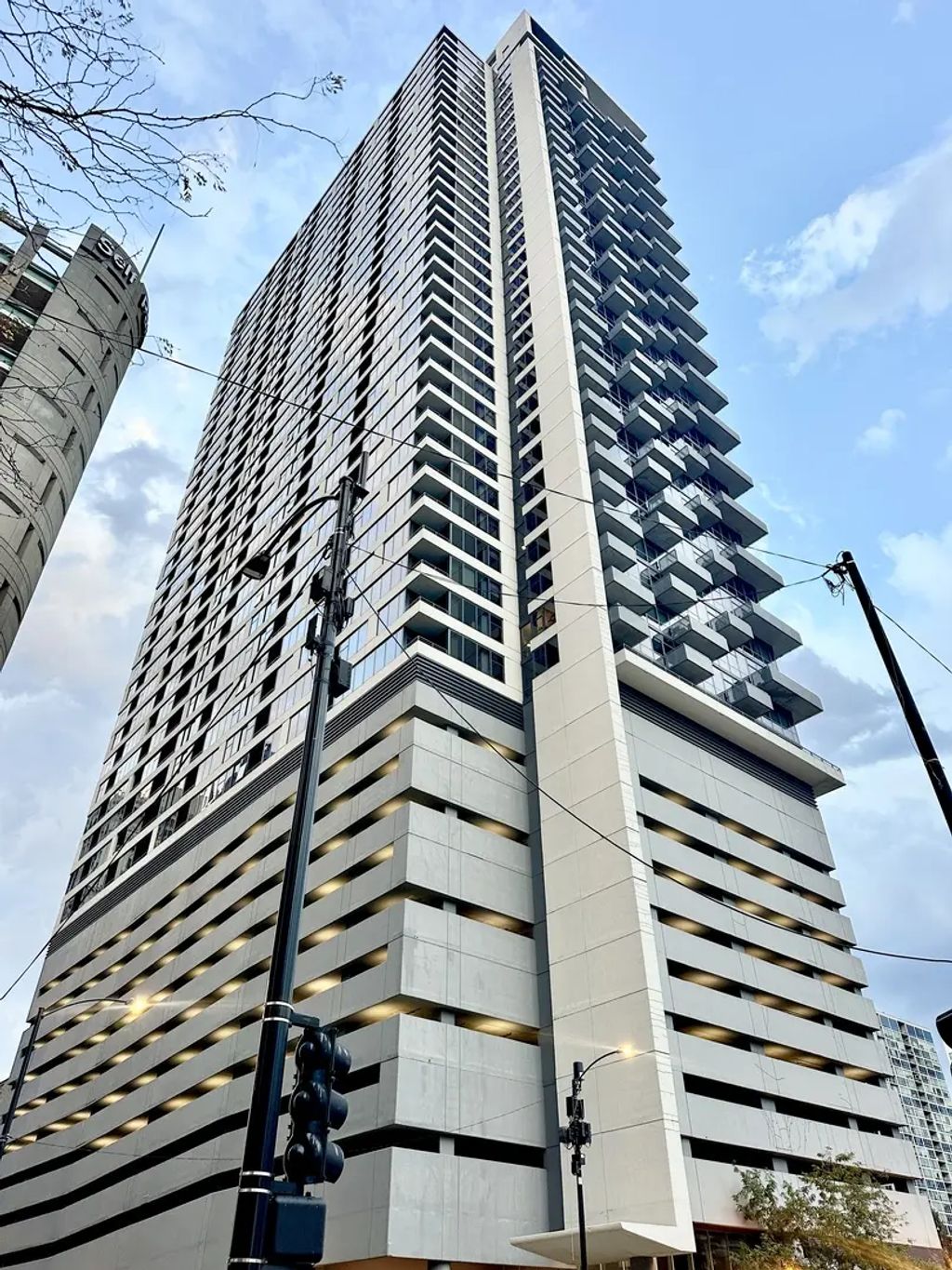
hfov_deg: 56.8
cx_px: 476
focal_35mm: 24
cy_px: 635
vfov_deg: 71.6
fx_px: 880
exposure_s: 1/120
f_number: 1.78
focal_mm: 6.86
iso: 125
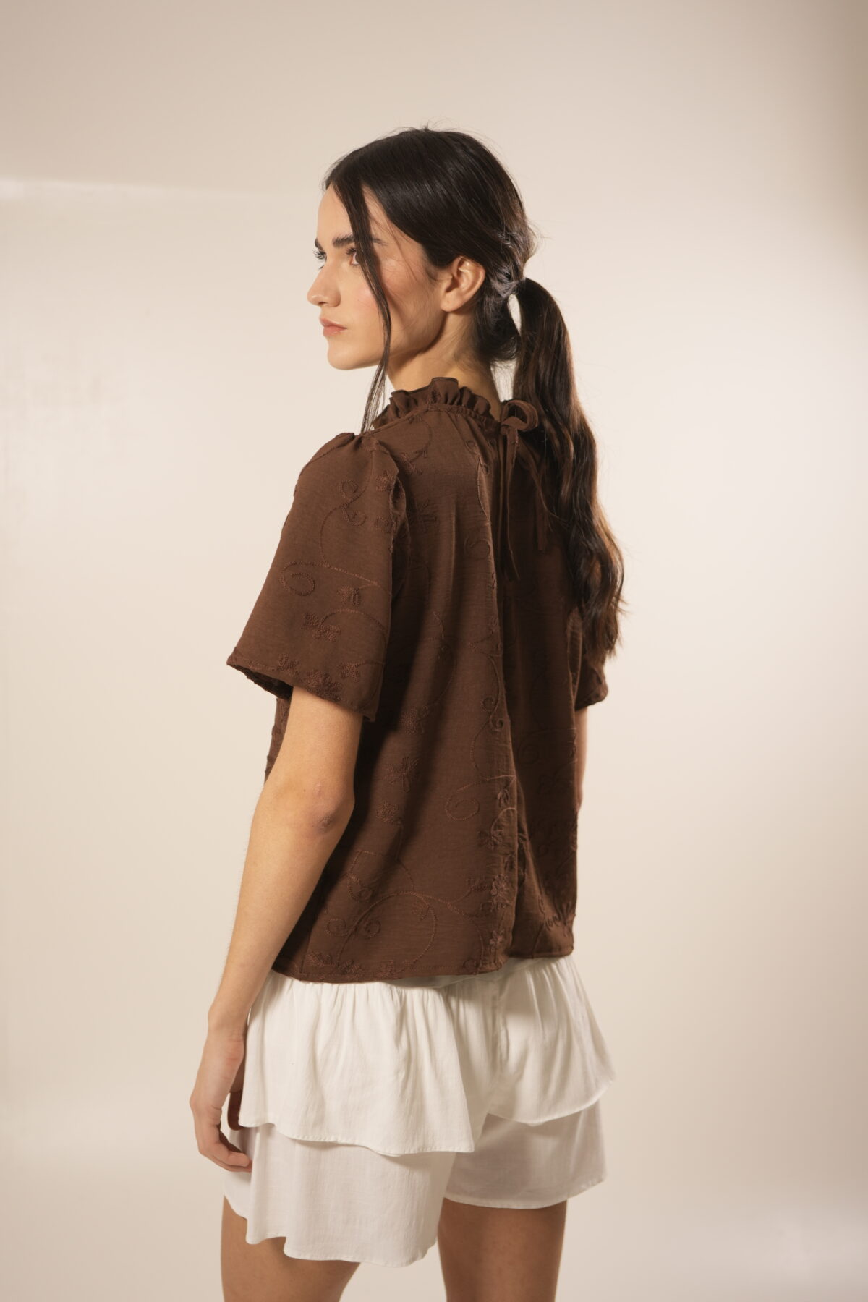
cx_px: 434
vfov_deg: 39.6
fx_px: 1808
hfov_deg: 27.0
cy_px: 651
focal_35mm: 50
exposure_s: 1/80
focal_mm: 50
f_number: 3.2
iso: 500
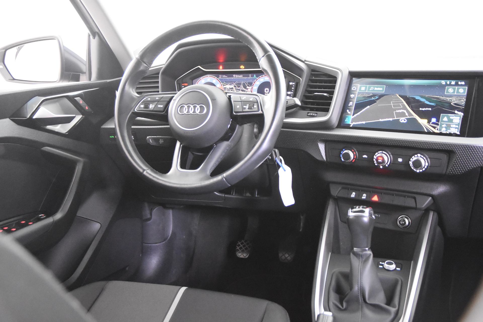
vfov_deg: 34.2
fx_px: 523
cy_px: 161
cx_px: 242
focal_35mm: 39
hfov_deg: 49.6
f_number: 3.2
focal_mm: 26
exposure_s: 1/40
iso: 9000
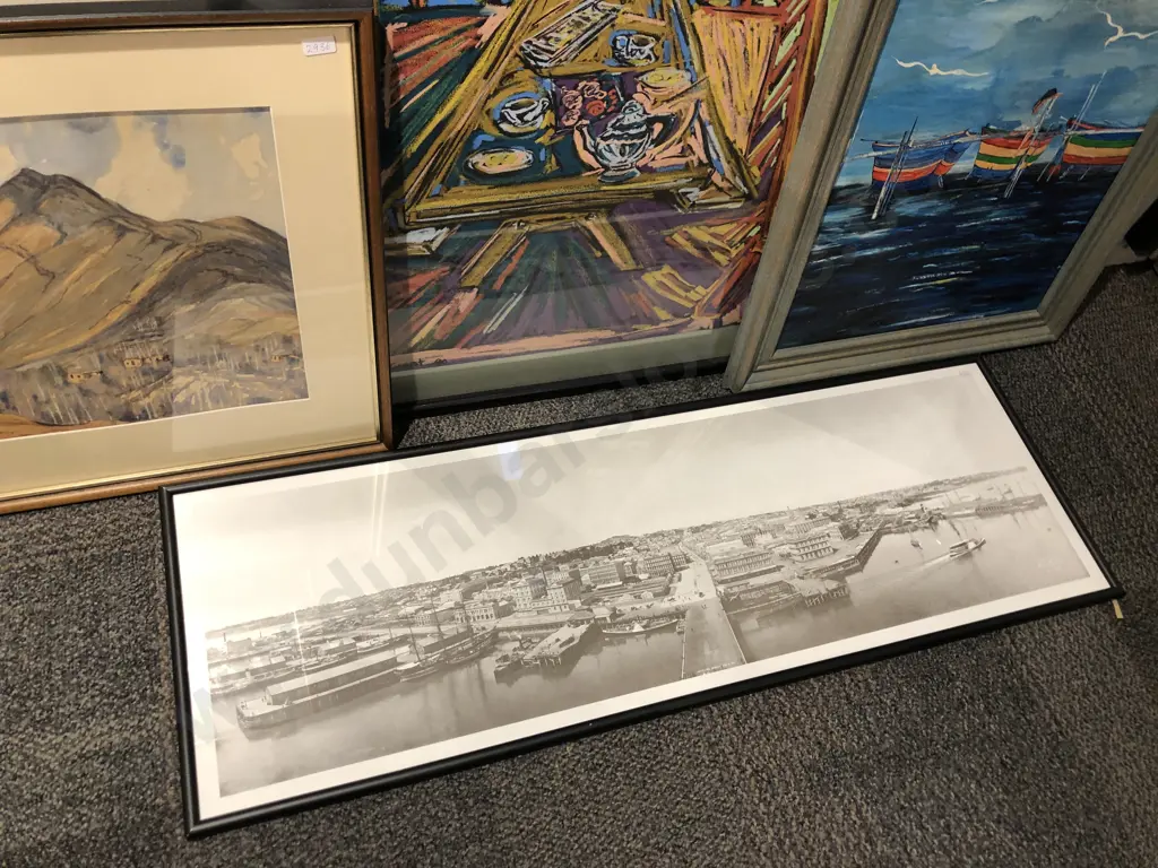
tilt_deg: -56.5
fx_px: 937
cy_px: 434
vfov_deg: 49.7
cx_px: 579
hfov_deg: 63.4
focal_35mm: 28
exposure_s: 1/20
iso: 40
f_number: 1.8
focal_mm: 3.99
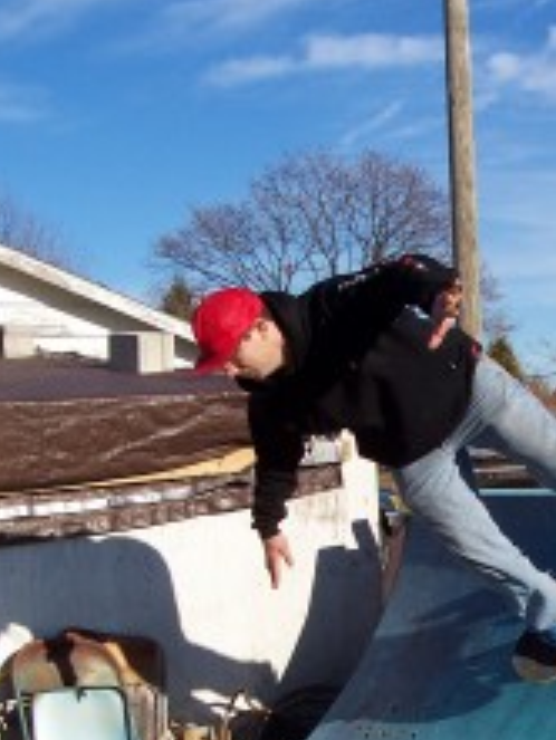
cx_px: 486
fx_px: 1433
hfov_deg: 21.5
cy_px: 542
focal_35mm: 67
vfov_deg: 28.6
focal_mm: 5.6
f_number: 5.6
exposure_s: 1/750
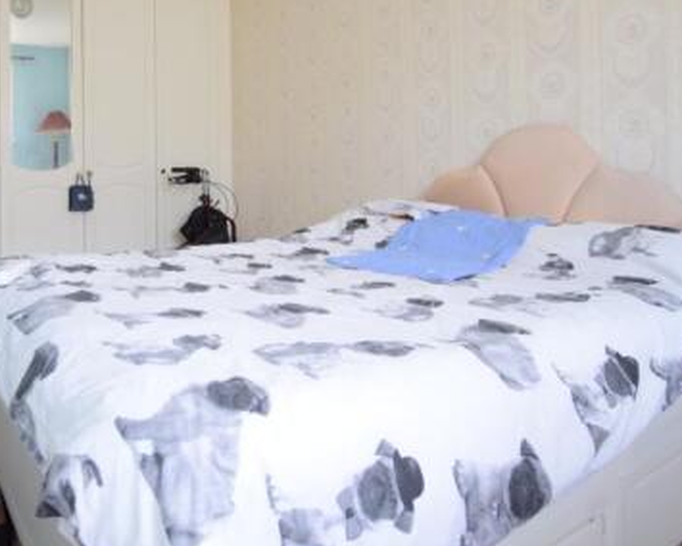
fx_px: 525
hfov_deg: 63.0
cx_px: 187
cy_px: 155
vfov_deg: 53.1
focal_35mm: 26
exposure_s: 1/60
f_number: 4.5
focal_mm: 10
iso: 560
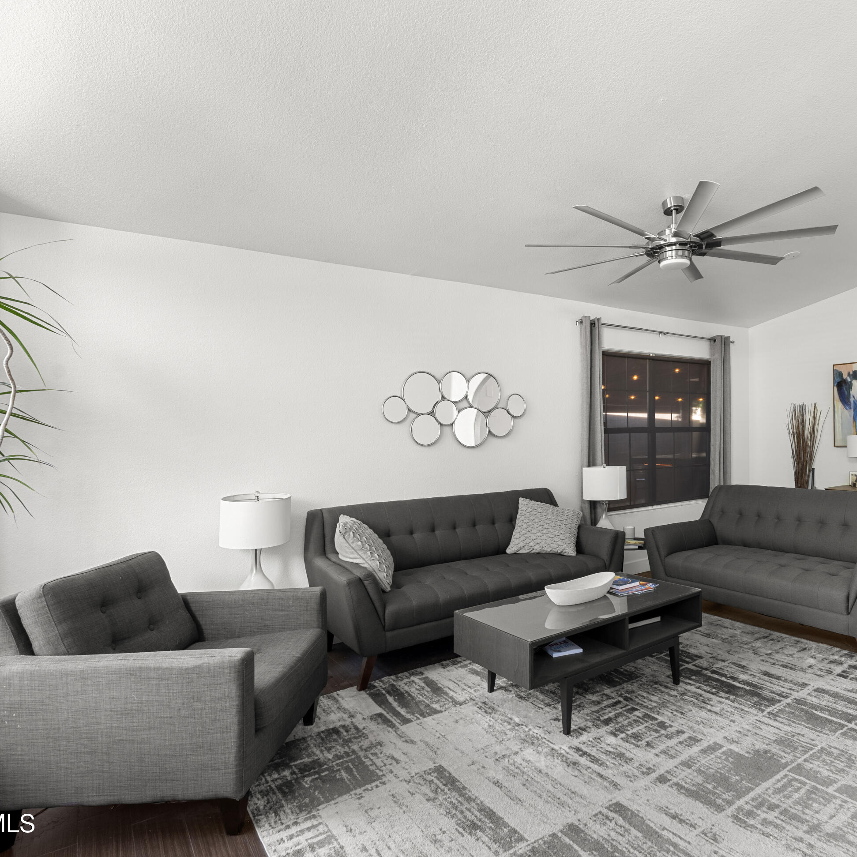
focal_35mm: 21
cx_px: 549
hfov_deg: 70.7
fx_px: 588
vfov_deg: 72.1
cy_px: 423
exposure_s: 1/1.67
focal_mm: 16
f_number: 8
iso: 500
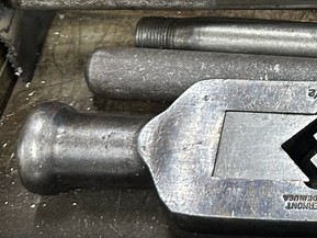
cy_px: 19
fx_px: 779
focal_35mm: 85
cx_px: 474
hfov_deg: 19.9
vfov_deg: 17.1
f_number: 1.78
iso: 500
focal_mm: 6.86
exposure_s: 1/60
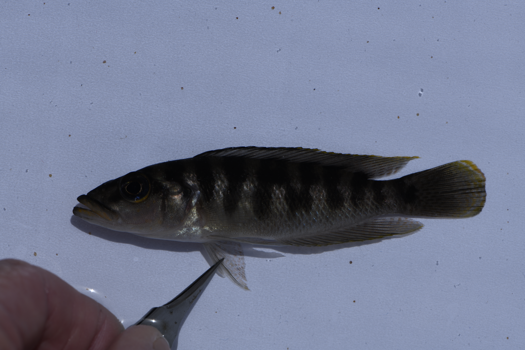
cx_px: 262
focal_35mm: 105
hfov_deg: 19.5
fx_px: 1531
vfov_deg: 13.0
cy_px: 175
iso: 100
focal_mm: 105
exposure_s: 1/320
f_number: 16
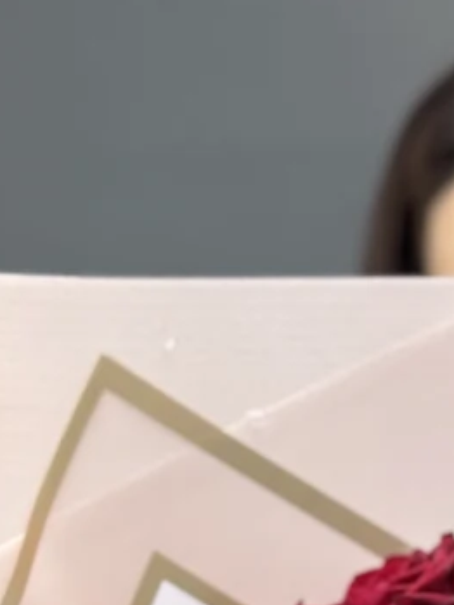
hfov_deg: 8.9
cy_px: 1031
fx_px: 2884
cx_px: 591
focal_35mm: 165
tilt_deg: -11.8
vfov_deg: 11.3
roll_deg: +2.0
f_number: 1.78
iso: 80
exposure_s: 1/65
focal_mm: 6.76
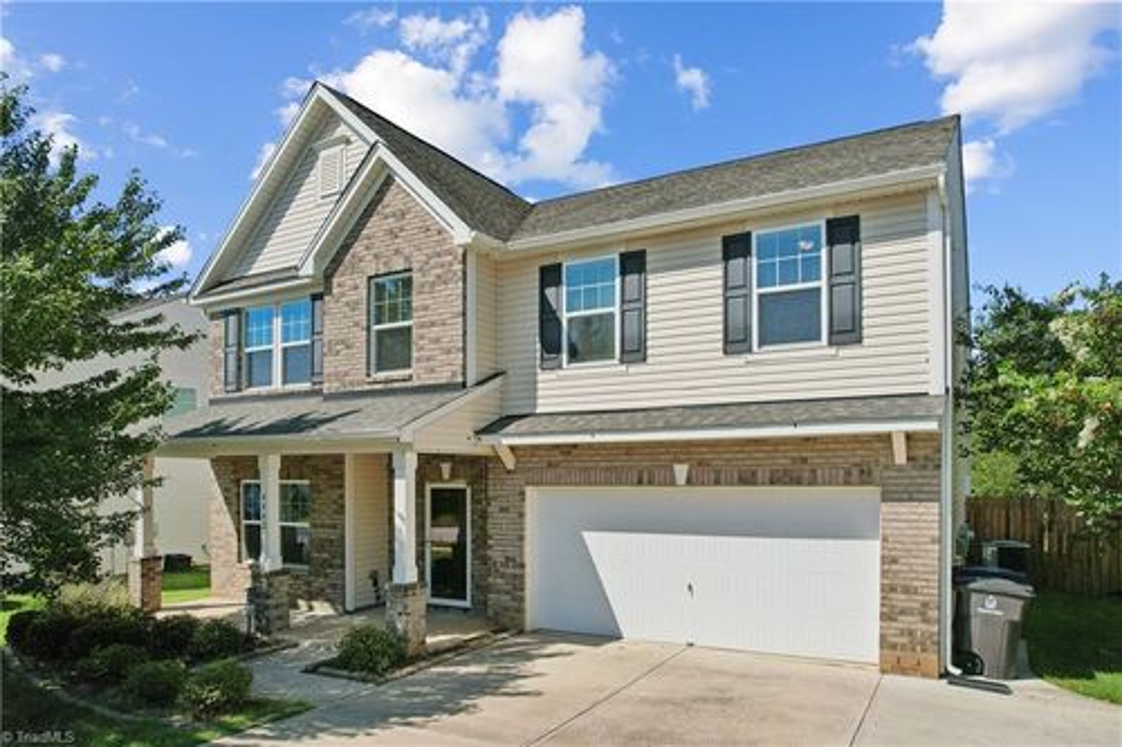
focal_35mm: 22
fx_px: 685
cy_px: 374
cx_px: 561
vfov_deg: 57.2
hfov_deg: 78.6
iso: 100
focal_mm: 8.4
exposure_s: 1/500
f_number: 2.8
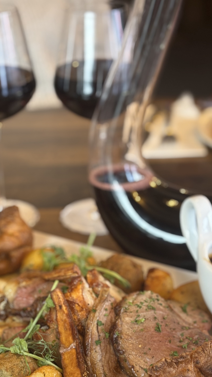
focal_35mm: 81
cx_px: 75
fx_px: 810
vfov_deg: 26.0
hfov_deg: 14.9
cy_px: 259
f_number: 1.6
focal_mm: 5.96
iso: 100
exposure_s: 1/50
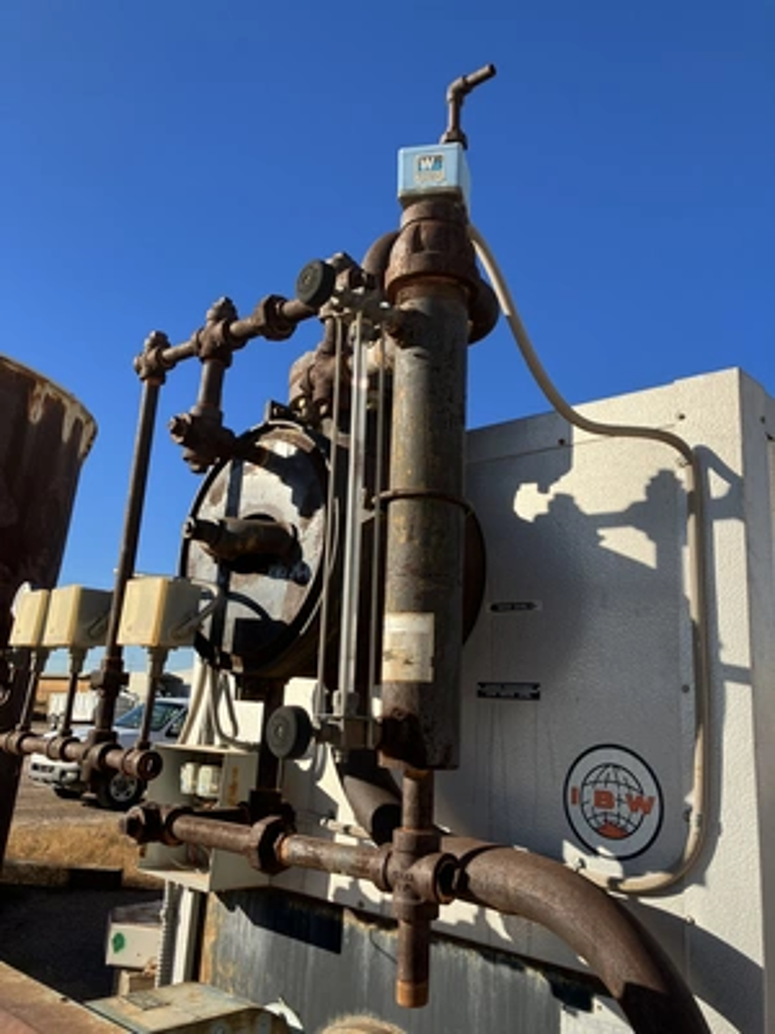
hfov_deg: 49.7
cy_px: 517
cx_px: 388
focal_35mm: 28
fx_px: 836
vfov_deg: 63.4
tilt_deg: +15.0
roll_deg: -1.8
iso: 32
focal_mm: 3.99
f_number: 1.8
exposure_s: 1/1245
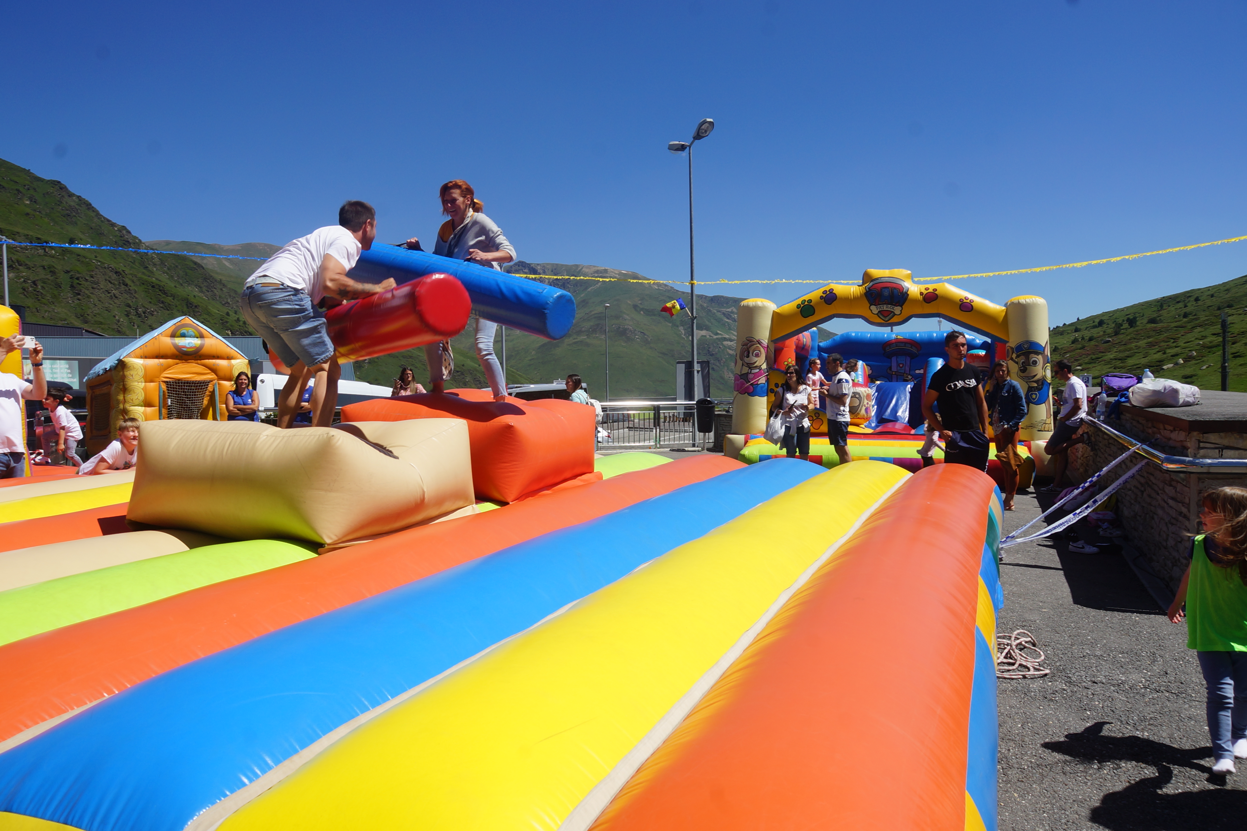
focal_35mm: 27
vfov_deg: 47.9
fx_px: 935
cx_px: 624
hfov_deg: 67.4
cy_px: 416
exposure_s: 1/160
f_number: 13
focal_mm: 18
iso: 100
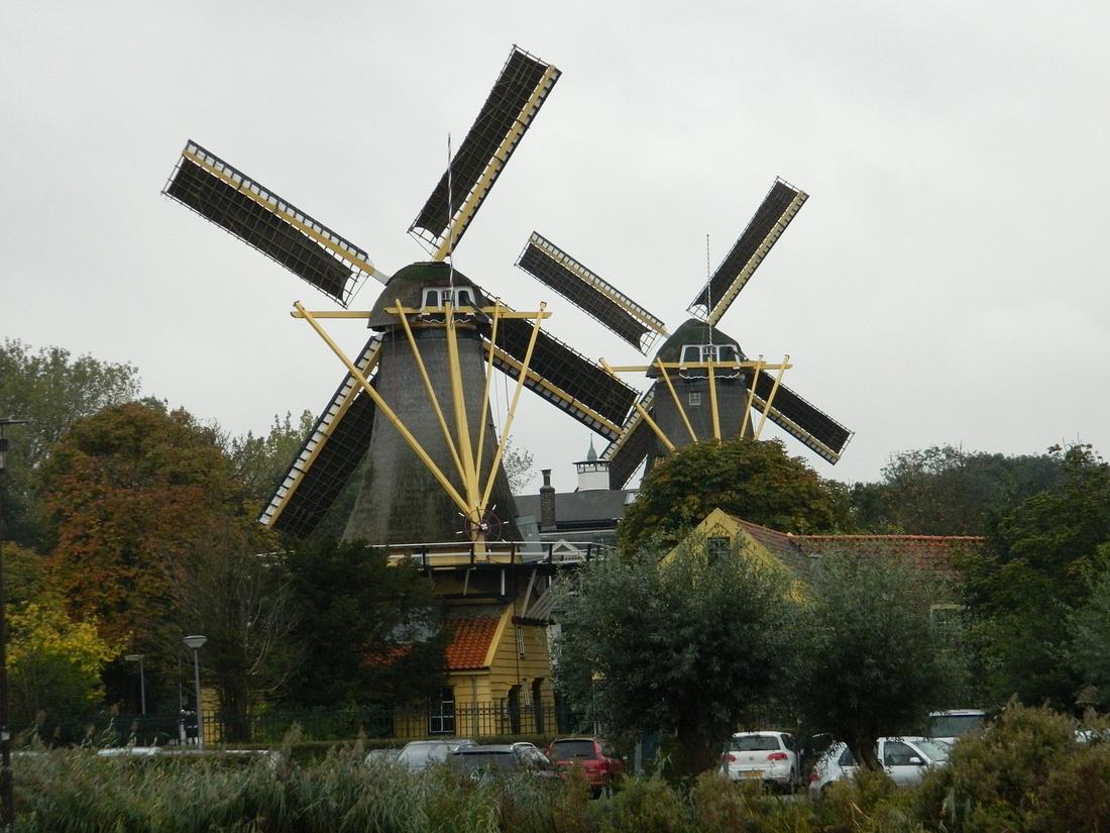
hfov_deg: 15.3
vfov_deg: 11.5
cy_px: 416
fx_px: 4137
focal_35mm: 129
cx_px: 555
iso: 400
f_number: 4.7
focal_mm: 23.2
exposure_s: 1/500
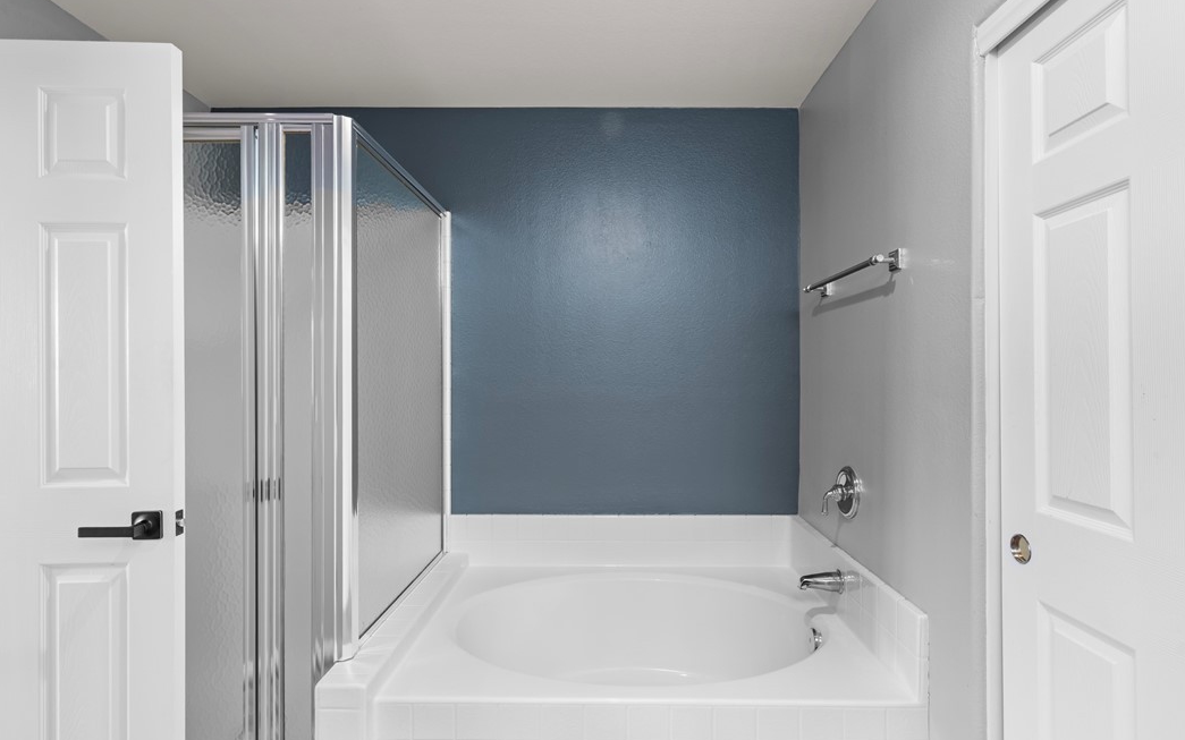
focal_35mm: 18
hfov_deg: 91.1
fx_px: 581
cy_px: 377
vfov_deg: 65.0
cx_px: 604
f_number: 8
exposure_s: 1/1.25
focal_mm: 17
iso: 400
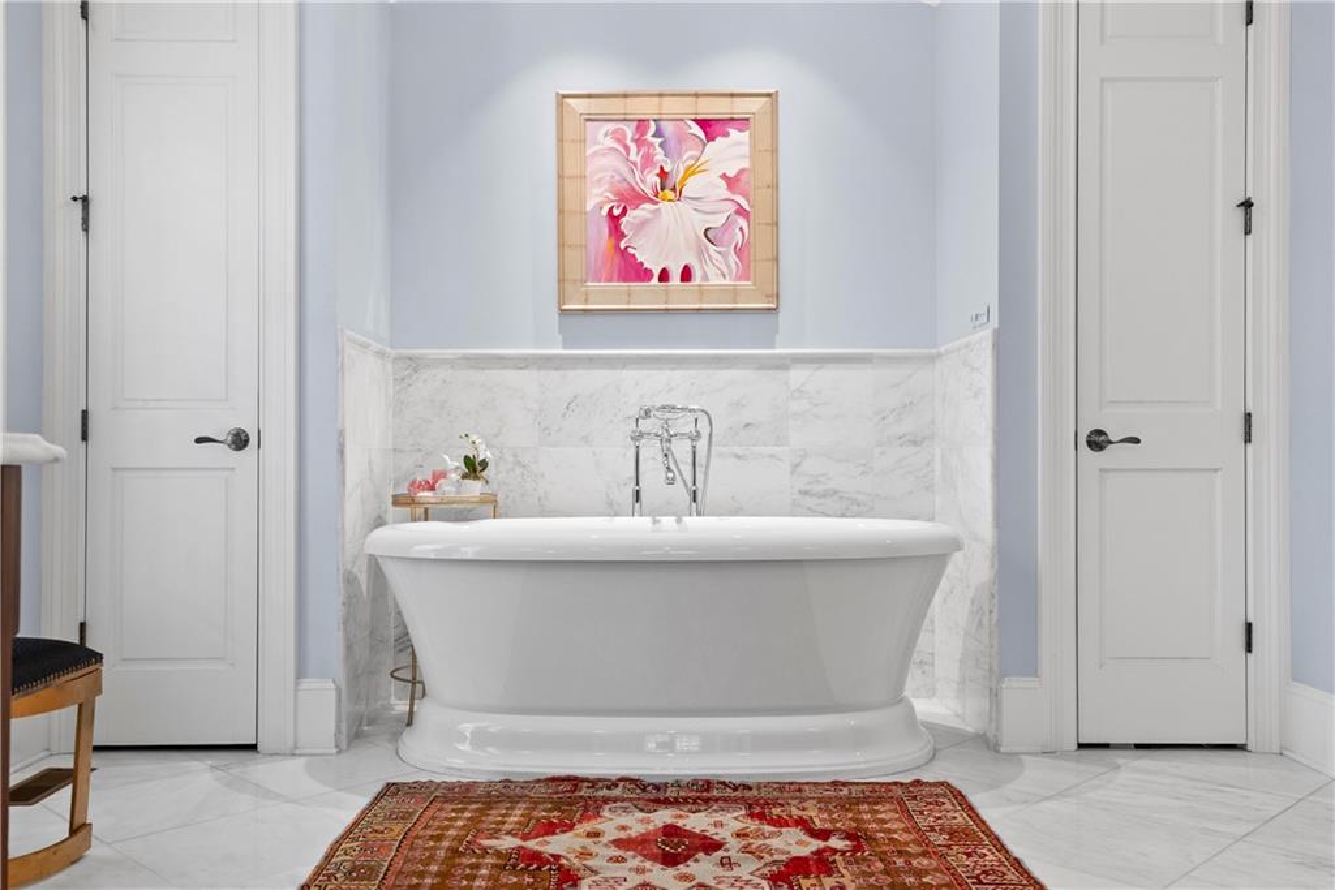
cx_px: 668
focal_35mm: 31
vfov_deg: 42.3
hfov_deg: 60.3
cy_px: 445
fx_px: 1150
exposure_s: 1/3
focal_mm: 31
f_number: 8
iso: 800
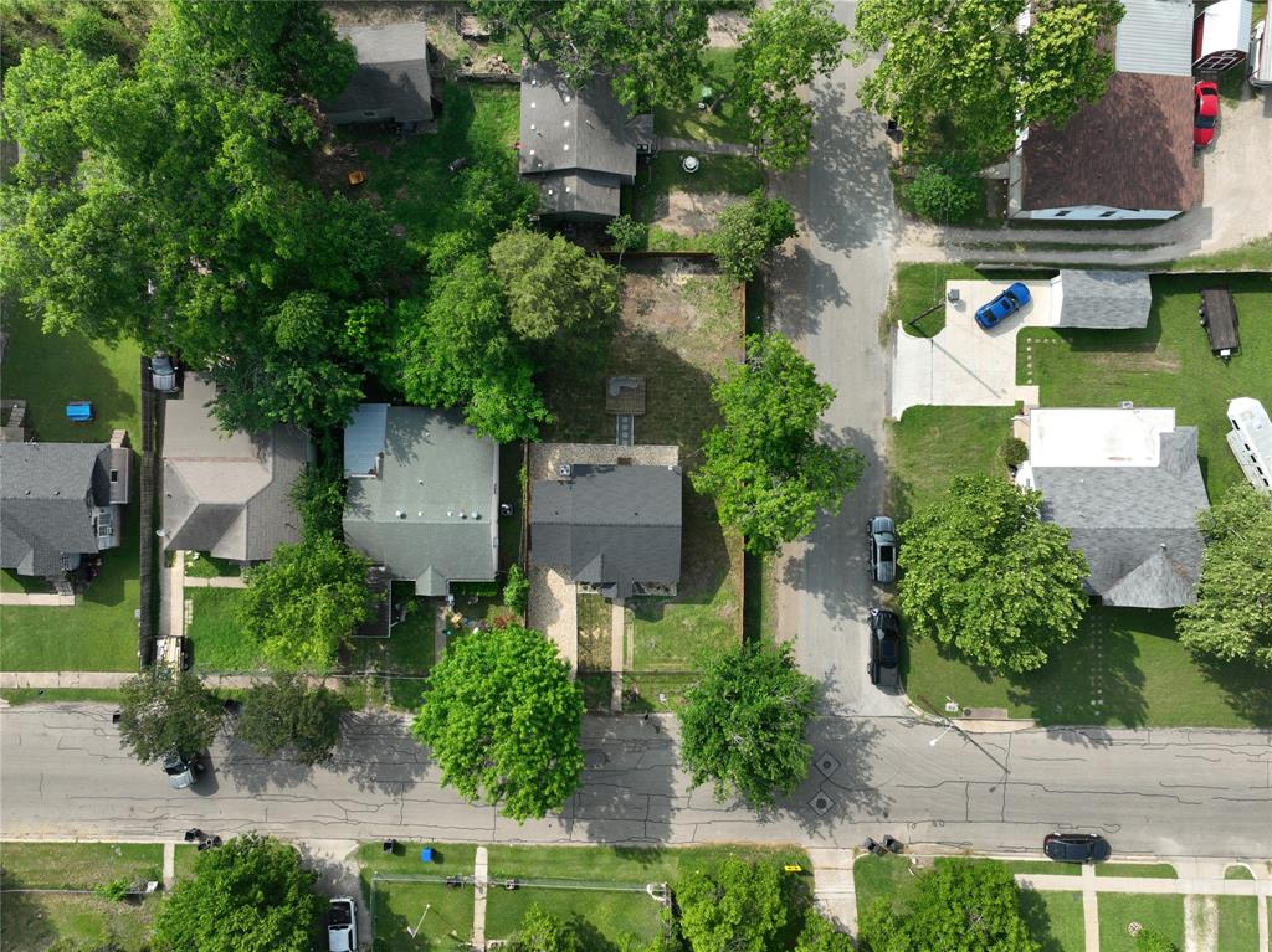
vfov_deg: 56.8
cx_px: 636
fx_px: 881
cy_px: 476
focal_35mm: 24
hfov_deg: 71.6
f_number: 8
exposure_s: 1/200
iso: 110
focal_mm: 12.29
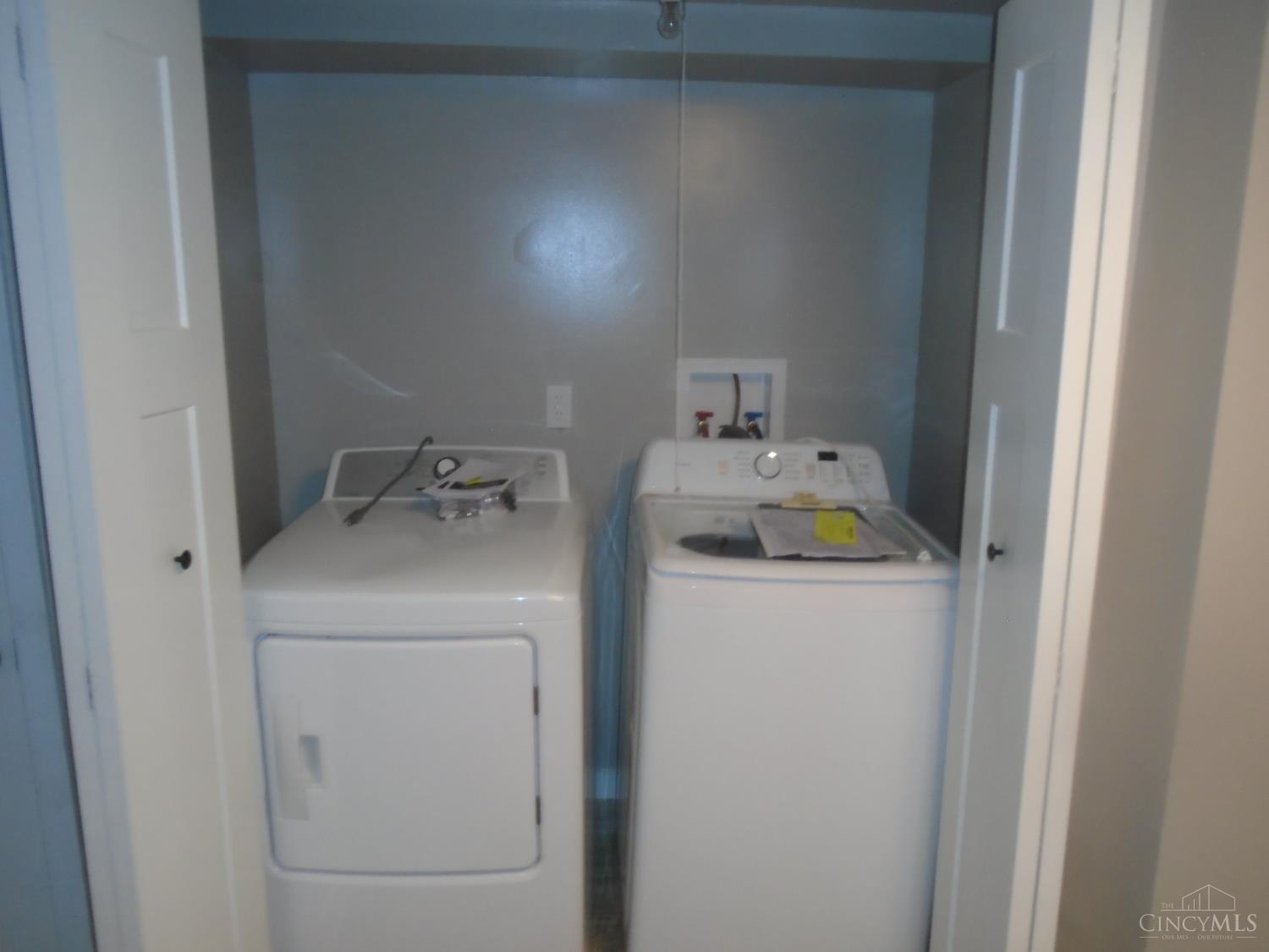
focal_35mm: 26
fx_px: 953
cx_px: 634
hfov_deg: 67.3
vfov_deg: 53.1
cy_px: 476
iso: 200
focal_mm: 4.6
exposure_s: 1/30
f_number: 3.2
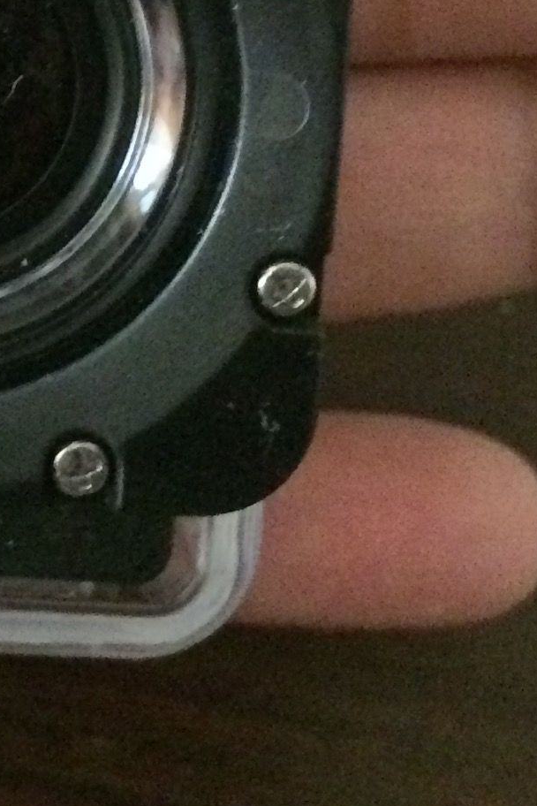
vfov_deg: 18.4
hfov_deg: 12.0
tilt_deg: -56.5
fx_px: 2416
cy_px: 5
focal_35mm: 108
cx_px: -306
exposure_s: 1/17
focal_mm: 4.15
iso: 400
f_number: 2.2
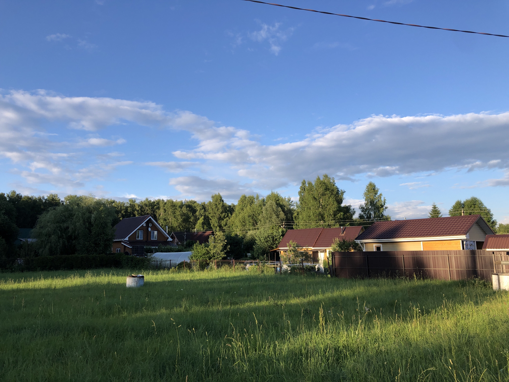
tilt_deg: +9.2
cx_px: 254
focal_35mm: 28
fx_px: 412
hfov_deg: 63.4
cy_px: 191
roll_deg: +0.5
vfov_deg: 49.7
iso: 20
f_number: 1.8
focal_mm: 4
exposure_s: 1/923
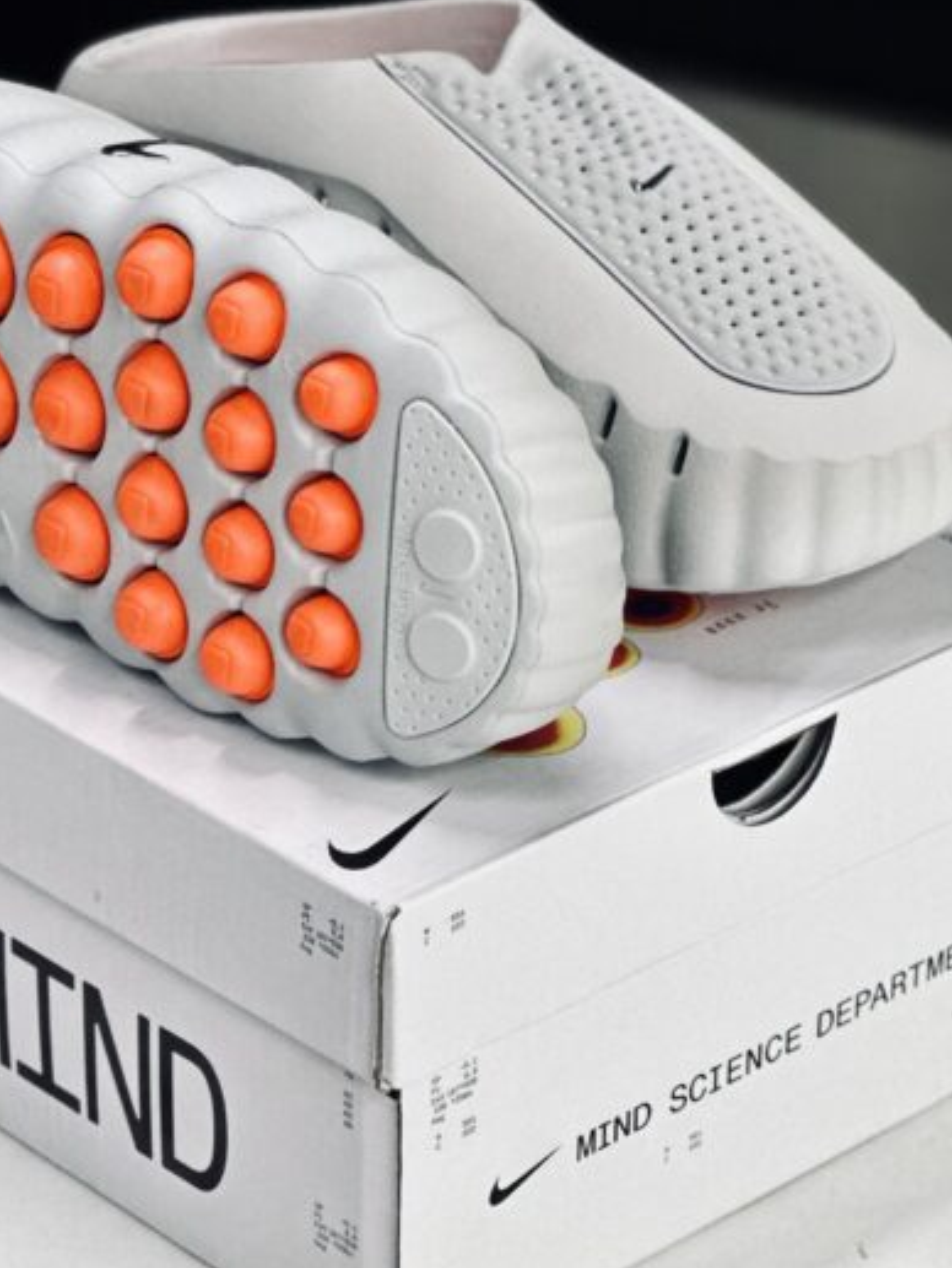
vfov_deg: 14.2
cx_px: 299
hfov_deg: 10.7
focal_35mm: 139
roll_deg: -0.2
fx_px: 5095
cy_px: 438
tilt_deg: -25.3
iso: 125
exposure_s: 1/100
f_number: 2.8
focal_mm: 9
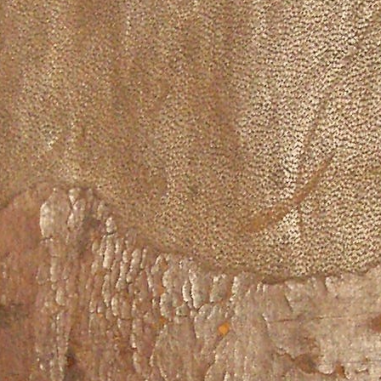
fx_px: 2329
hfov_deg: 9.3
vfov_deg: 9.3
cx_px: 243
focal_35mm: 187
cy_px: 388
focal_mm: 6.1
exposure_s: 1/45
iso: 100
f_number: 2.8
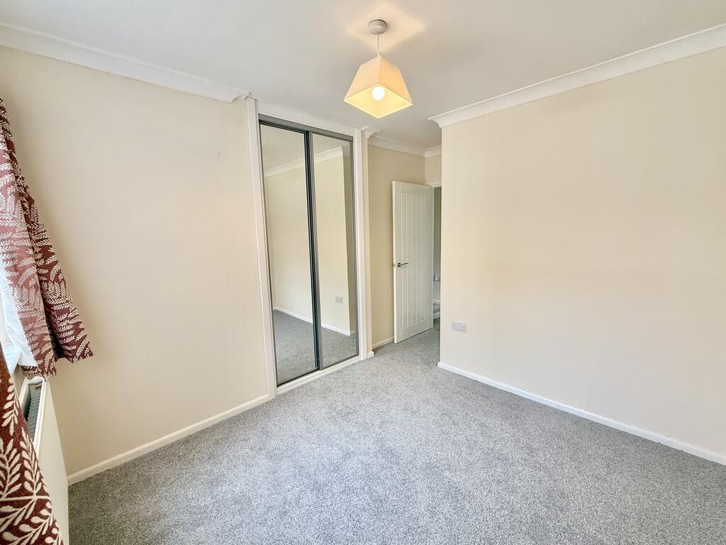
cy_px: 272
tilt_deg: -6.7
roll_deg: +3.2
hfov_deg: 102.1
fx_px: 294
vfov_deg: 85.7
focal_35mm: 14
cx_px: 363
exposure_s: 1/99
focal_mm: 2.22
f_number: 2.2
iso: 200
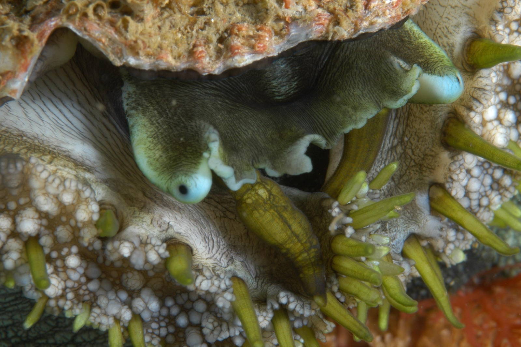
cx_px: 260
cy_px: 174
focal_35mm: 90
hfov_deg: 22.6
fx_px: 1301
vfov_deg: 15.2
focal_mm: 60
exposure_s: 1/80
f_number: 45
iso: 200
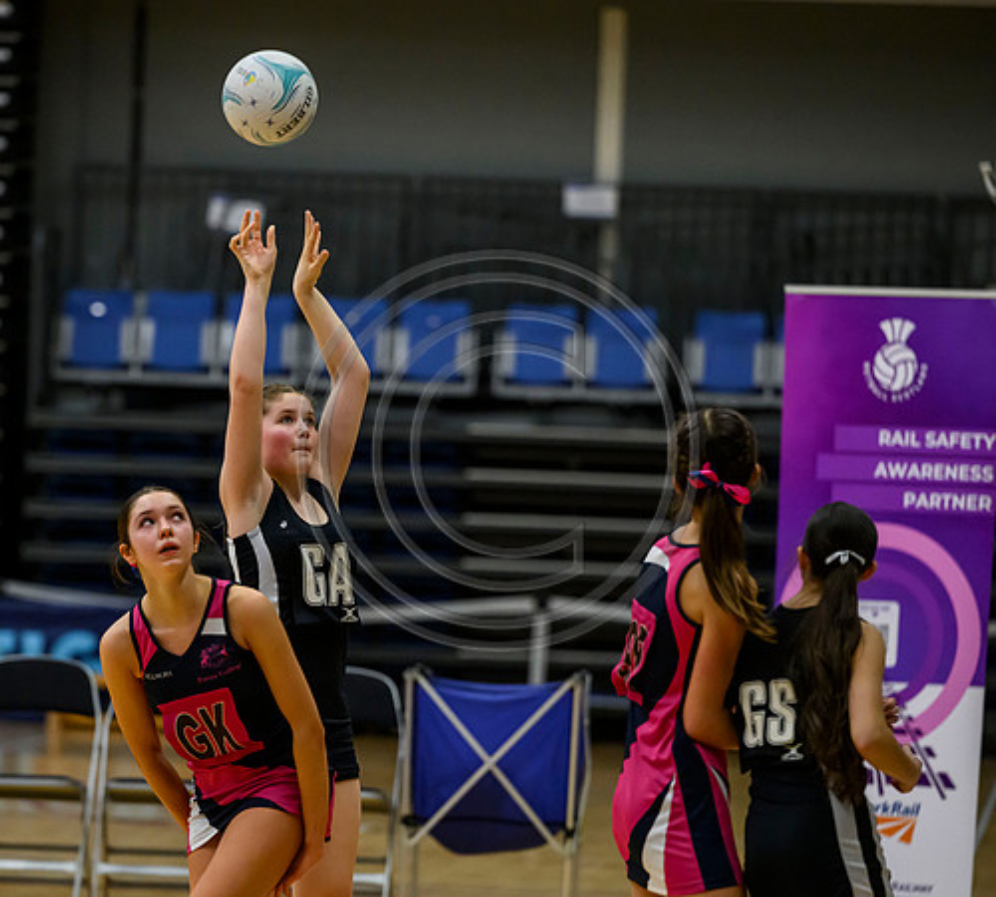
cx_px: 318
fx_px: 7651
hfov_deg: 7.4
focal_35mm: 247
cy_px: 450
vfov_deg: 6.7
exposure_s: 1/1000
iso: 6400
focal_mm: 200
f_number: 3.5
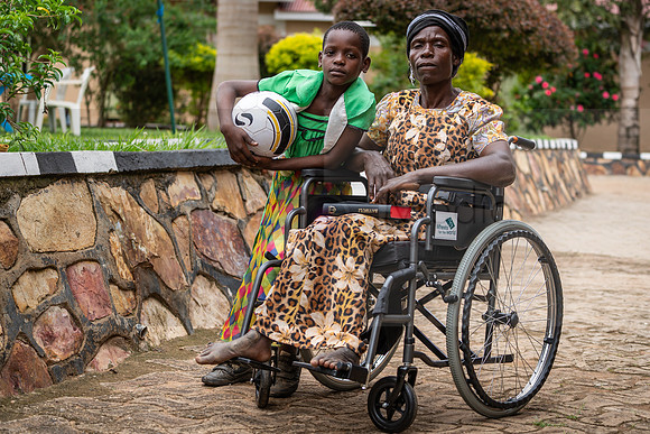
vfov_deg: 17.1
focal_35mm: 80
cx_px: 337
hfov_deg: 25.4
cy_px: 217
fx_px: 1443
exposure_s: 1/320
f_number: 4
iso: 100
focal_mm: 77
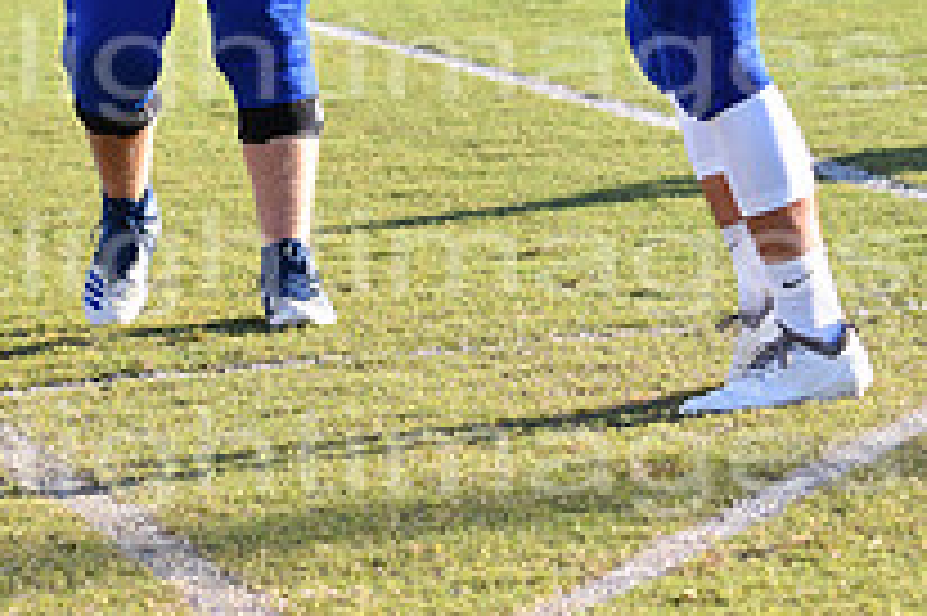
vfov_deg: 3.6
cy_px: -227
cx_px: 270
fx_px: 9777
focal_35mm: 380
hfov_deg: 5.4
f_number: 4
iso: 200
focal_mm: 90
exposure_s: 1/1000
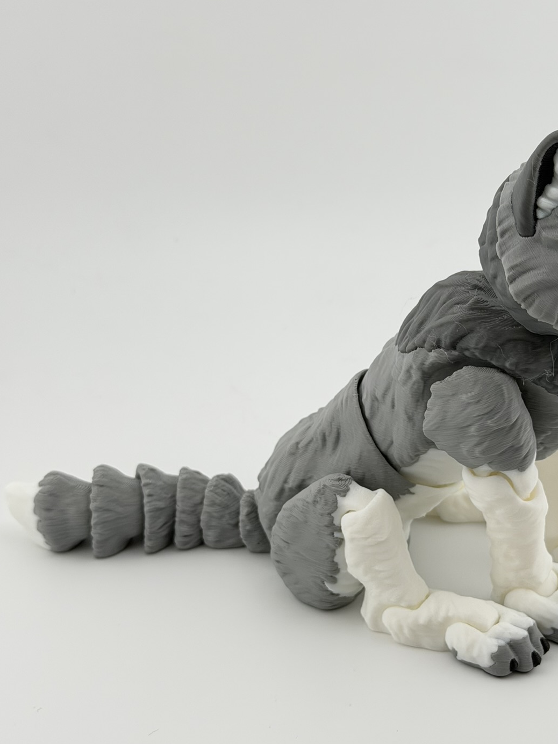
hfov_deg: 20.6
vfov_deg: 27.4
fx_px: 1527
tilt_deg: -24.9
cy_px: 393
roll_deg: +0.1
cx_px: 380
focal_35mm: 71
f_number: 1.78
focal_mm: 6.76
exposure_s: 1/1795
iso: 64
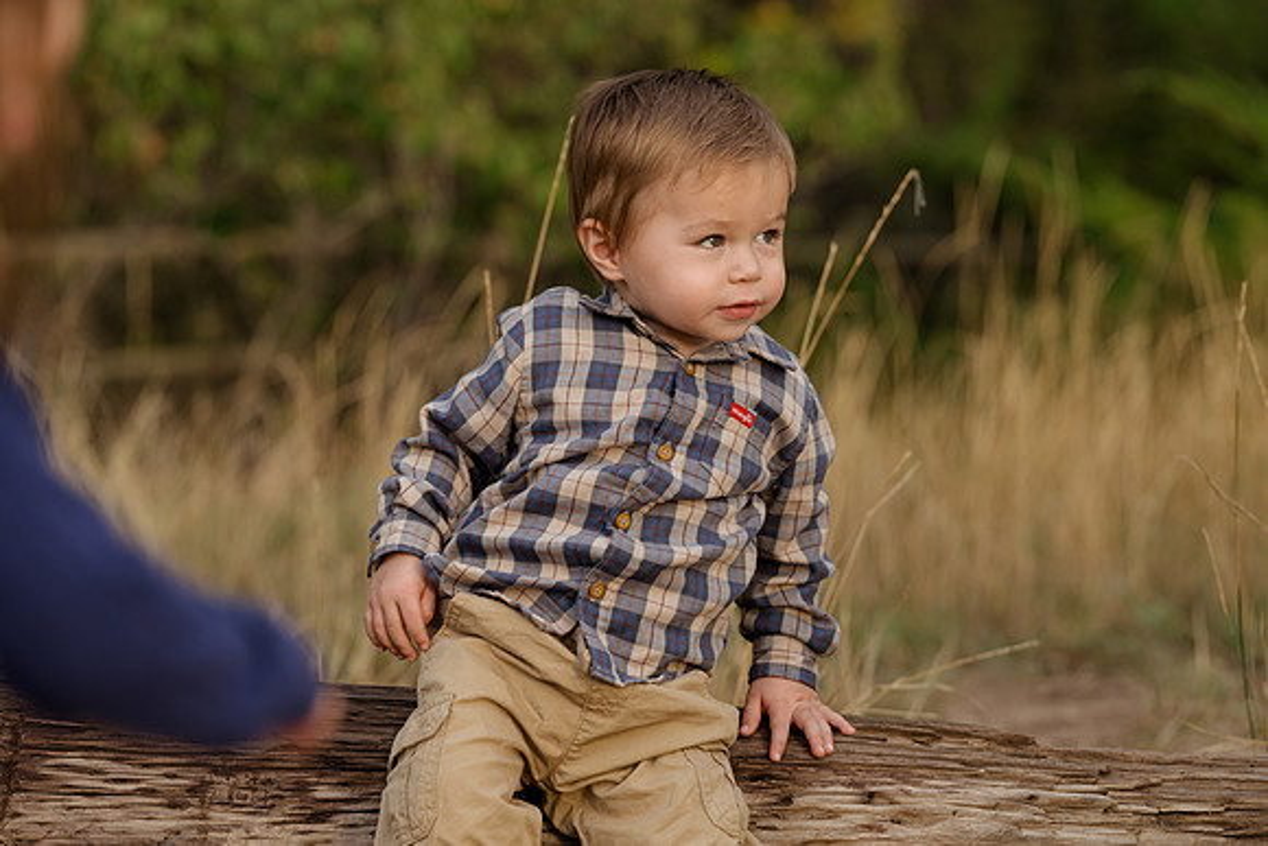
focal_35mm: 162
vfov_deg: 8.5
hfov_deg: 12.7
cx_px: 634
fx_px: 5707
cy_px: 423
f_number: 5.6
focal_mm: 162
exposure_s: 1/200
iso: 640
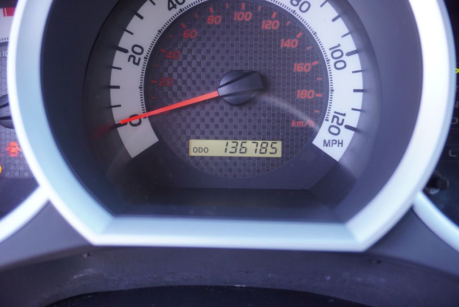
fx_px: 517
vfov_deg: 33.1
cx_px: 230
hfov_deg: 47.9
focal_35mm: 40
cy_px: 154
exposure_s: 1/60
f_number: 4.5
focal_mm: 27
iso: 500
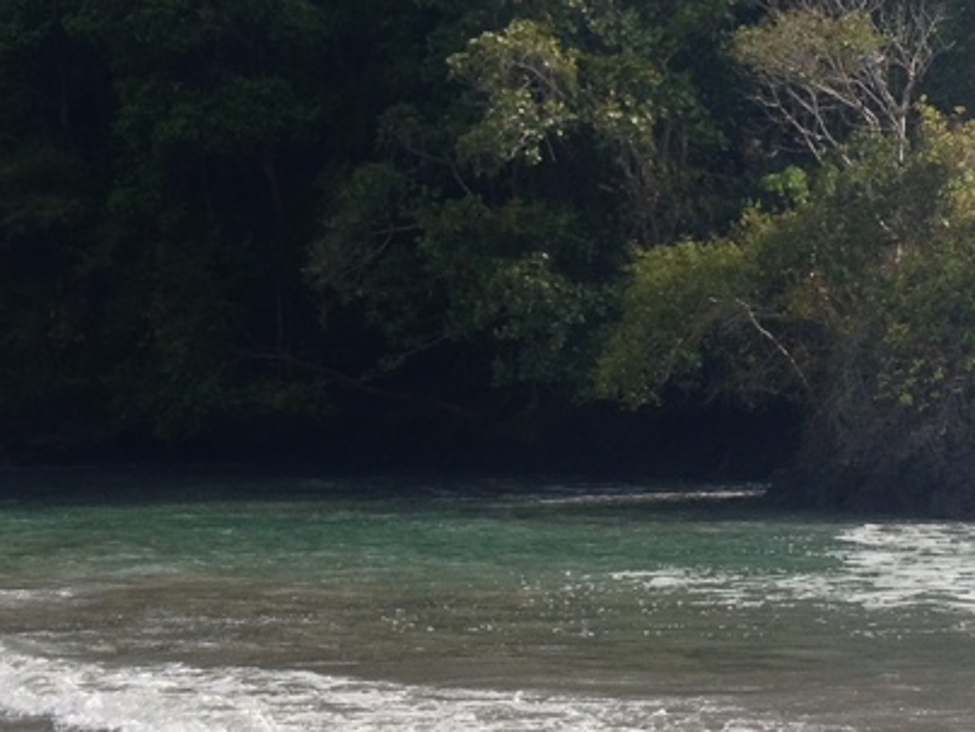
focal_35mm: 104
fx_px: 2929
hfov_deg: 18.9
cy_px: 147
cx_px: 480
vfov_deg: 14.2
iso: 50
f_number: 2.4
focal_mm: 4.28
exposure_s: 1/1623
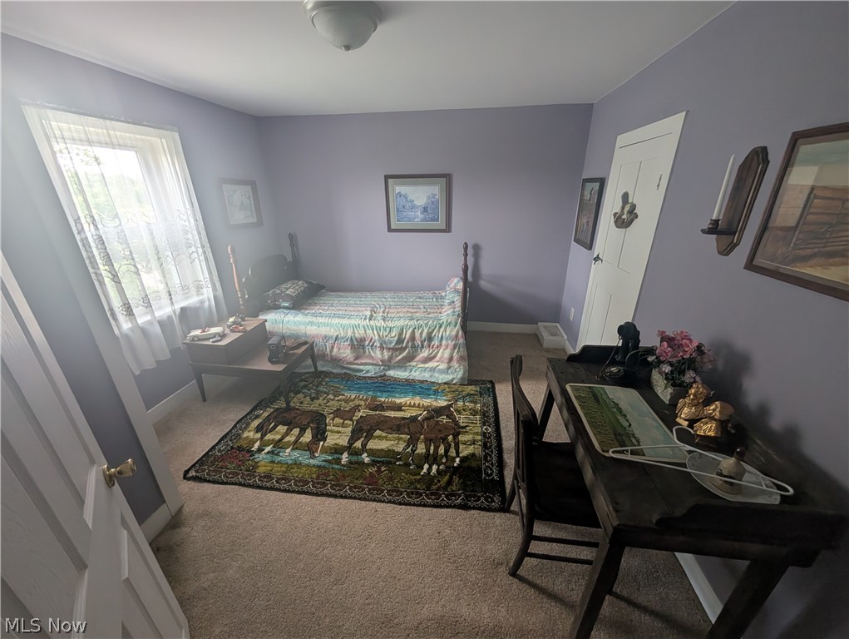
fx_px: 295
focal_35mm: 12
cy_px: 320
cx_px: 424
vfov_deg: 94.6
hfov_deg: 110.5
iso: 55
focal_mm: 2.02
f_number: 1.7
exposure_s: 1/44.7
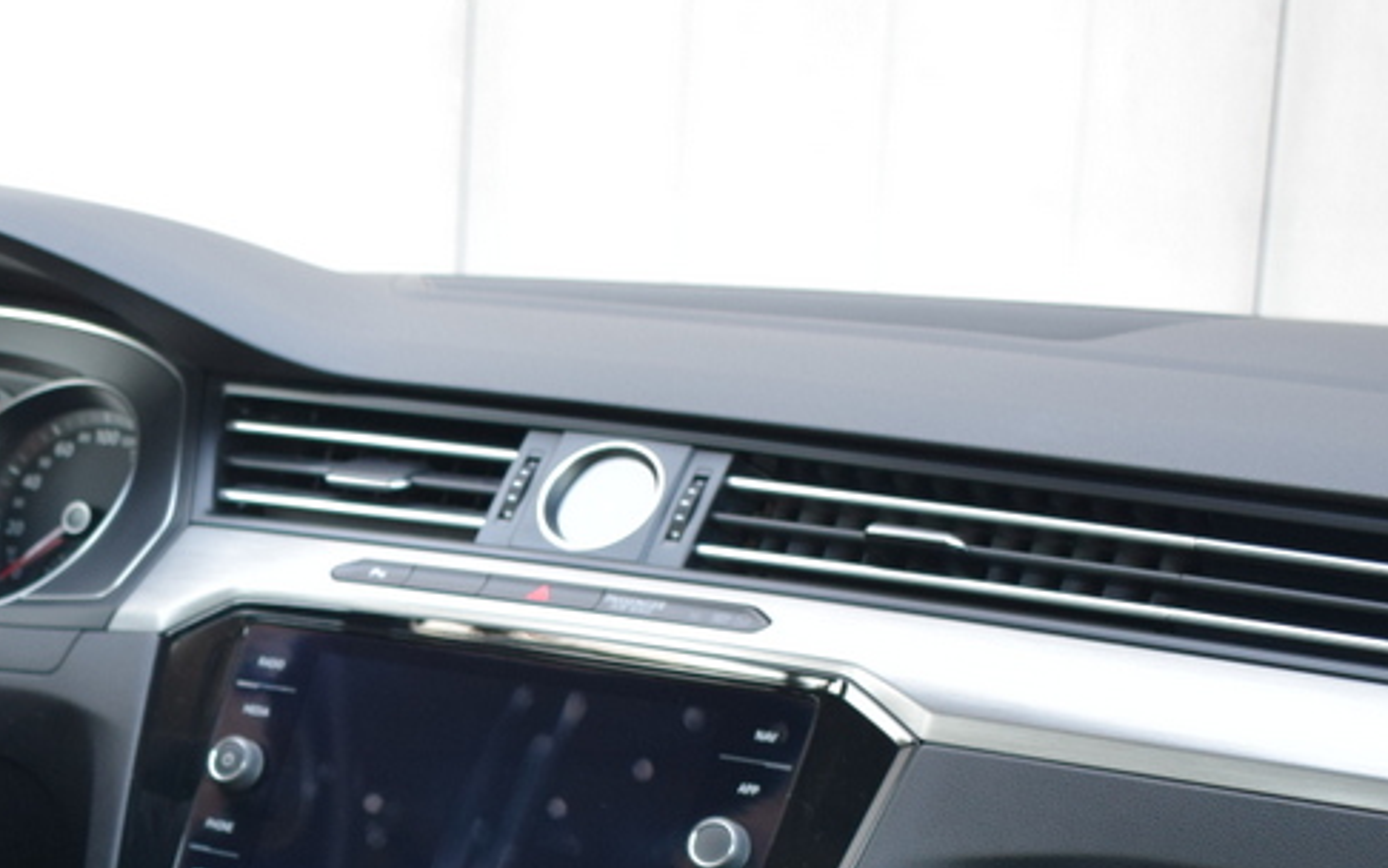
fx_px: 2999
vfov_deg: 16.1
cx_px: 77
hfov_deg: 25.1
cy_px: 877
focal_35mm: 79
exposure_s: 1/60
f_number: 4
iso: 560
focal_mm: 21
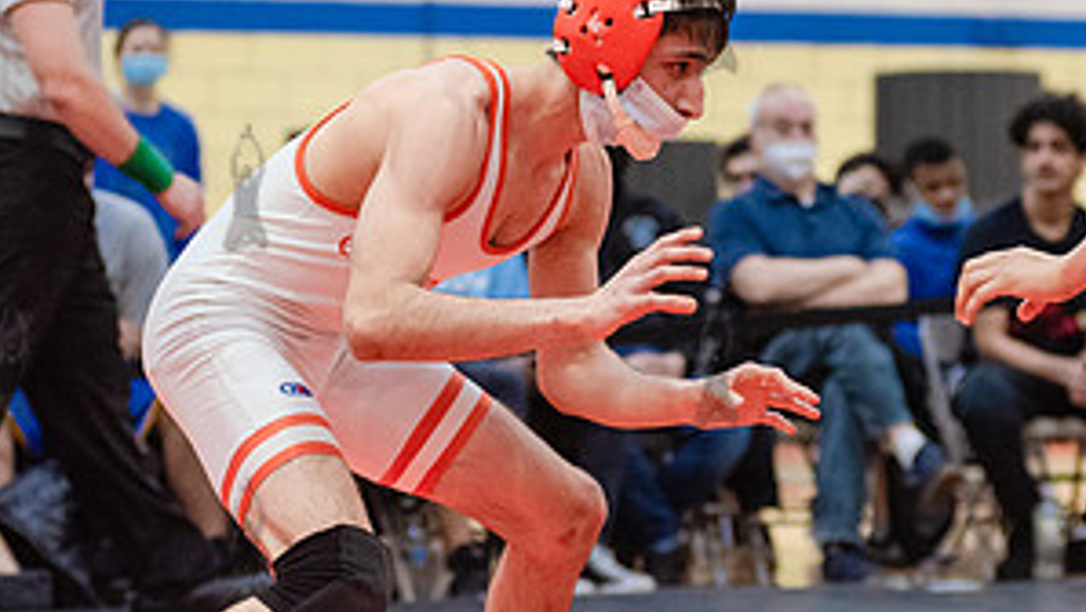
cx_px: 714
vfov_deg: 7.5
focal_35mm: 163
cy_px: 362
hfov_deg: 13.2
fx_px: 4696
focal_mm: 80
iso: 4000
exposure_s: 1/400
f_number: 3.5
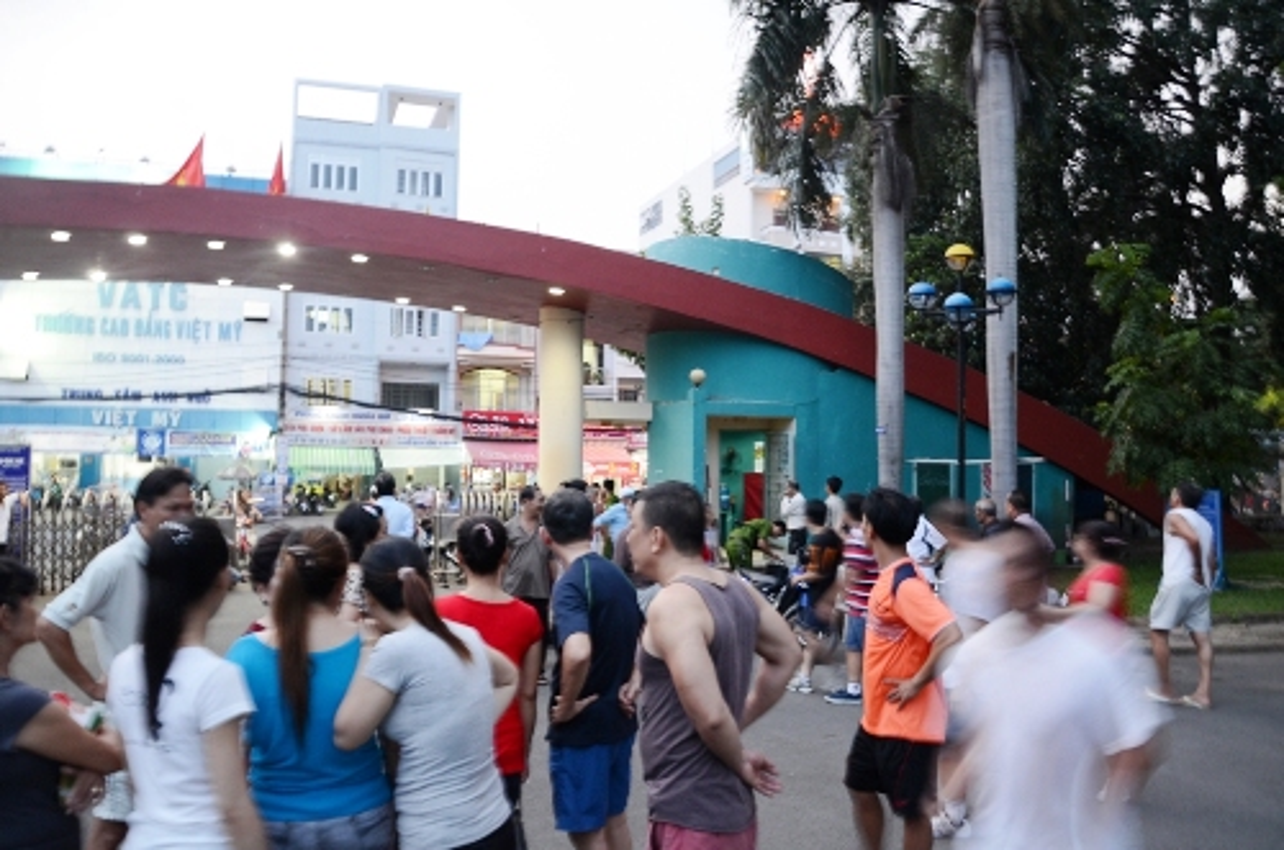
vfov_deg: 47.7
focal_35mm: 27
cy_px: 425
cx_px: 642
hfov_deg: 67.5
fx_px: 961
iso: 500
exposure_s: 1/6
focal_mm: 18
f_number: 4
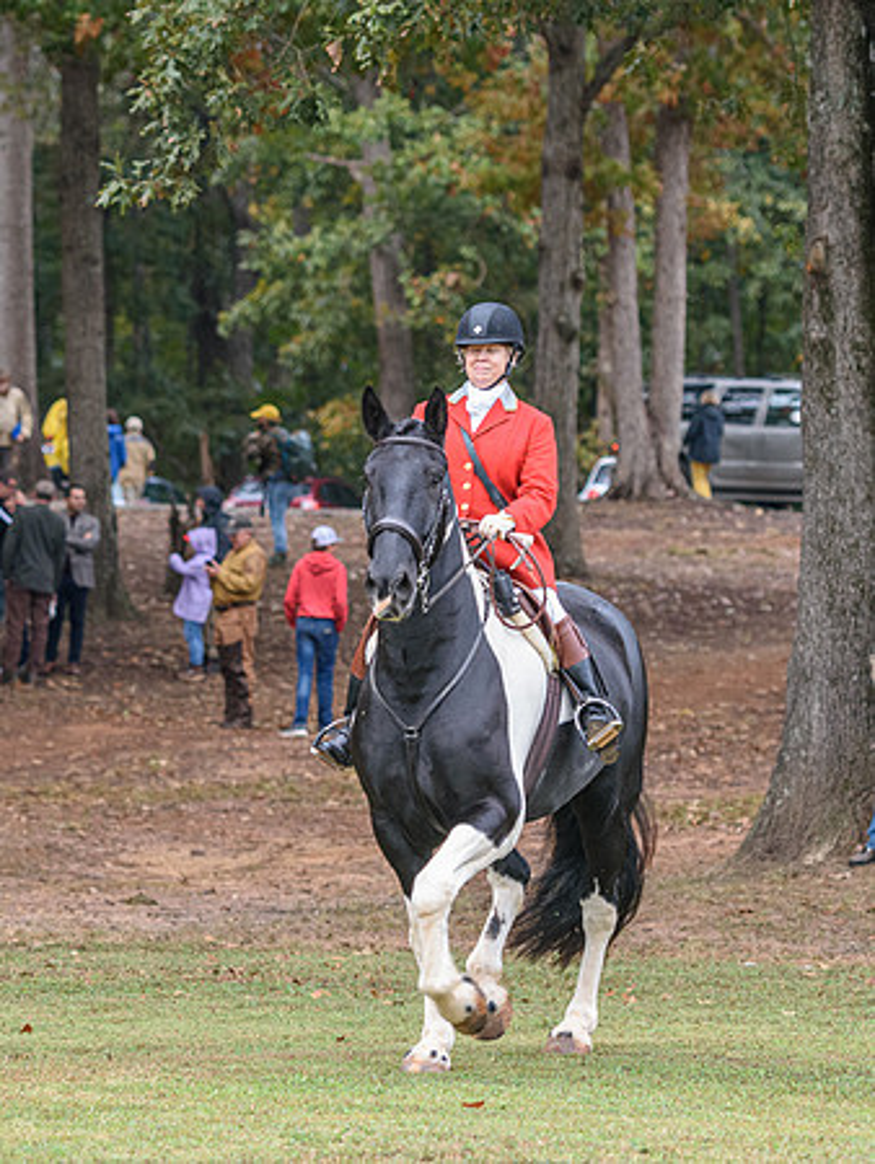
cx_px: 265
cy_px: 619
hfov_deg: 6.2
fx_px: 8130
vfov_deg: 8.2
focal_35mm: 241
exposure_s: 1/400
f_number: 4
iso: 1600
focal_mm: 105
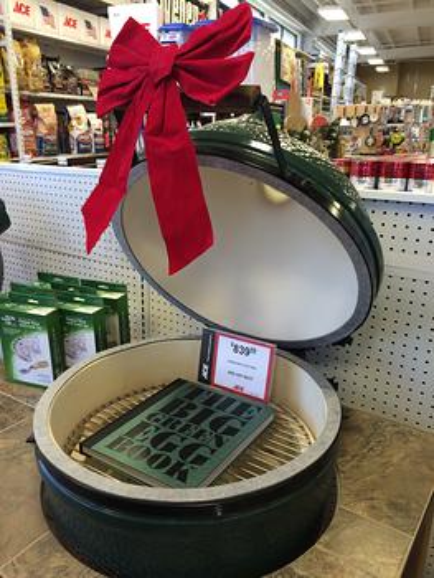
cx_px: 217
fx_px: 484
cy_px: 289
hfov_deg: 48.3
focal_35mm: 29
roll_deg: +1.8
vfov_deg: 61.6
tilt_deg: -19.1
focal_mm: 4.15
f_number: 2.2
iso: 40
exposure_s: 1/40
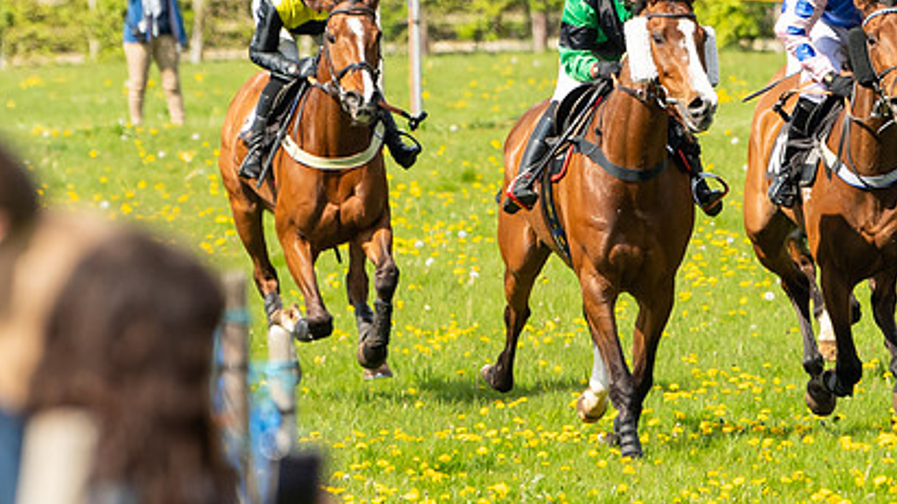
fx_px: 16385
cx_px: 941
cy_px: 183
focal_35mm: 689
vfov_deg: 1.8
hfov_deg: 3.1
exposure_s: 1/2000
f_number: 4
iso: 200
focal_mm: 200
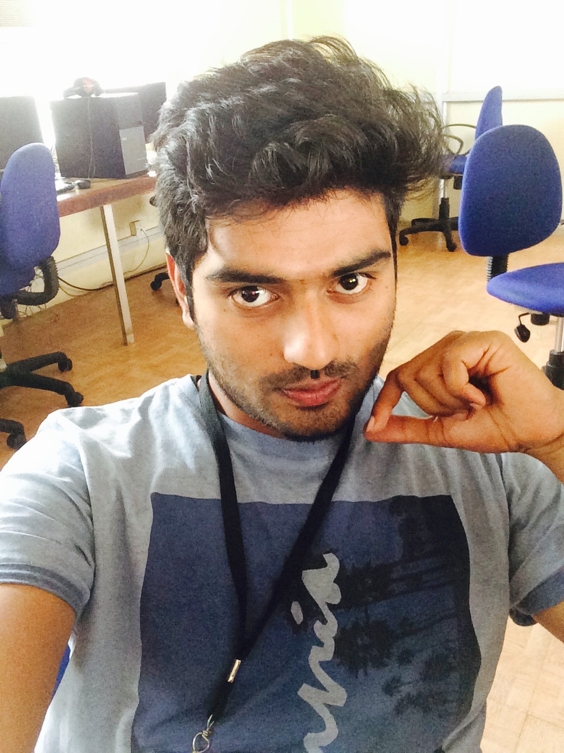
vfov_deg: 58.4
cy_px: 376
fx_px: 673
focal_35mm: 31
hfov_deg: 45.4
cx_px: 282
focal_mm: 2.15
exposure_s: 1/33
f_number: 2.4
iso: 320
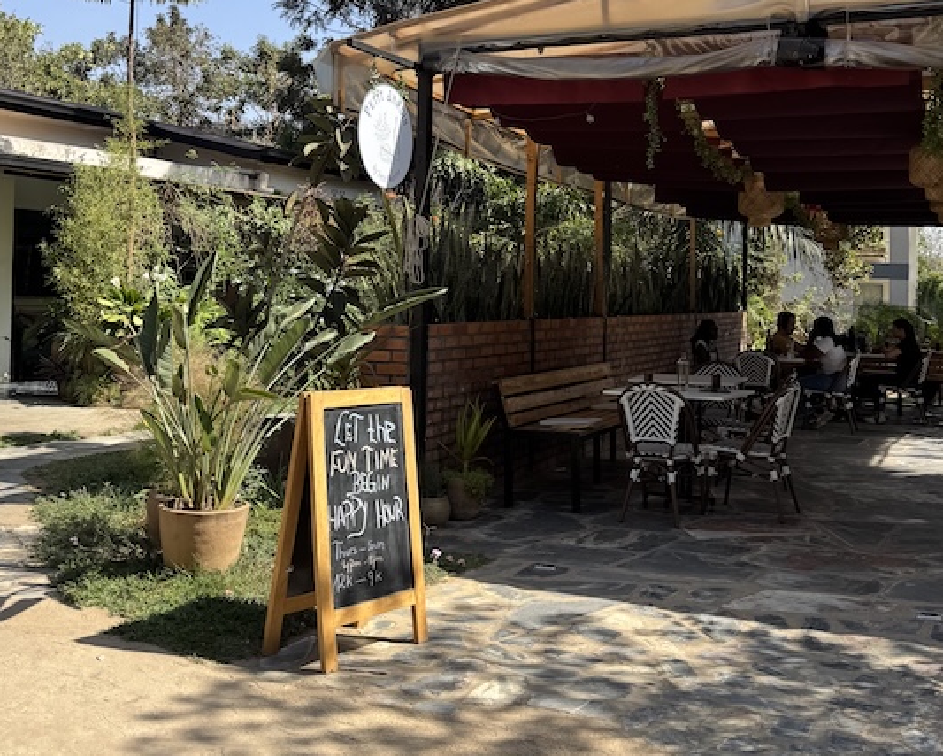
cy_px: 259
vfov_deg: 36.2
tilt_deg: +3.3
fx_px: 1145
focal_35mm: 41
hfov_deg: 44.6
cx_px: 557
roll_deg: -0.2
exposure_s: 1/1637
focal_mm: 6.76
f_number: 1.78
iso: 80
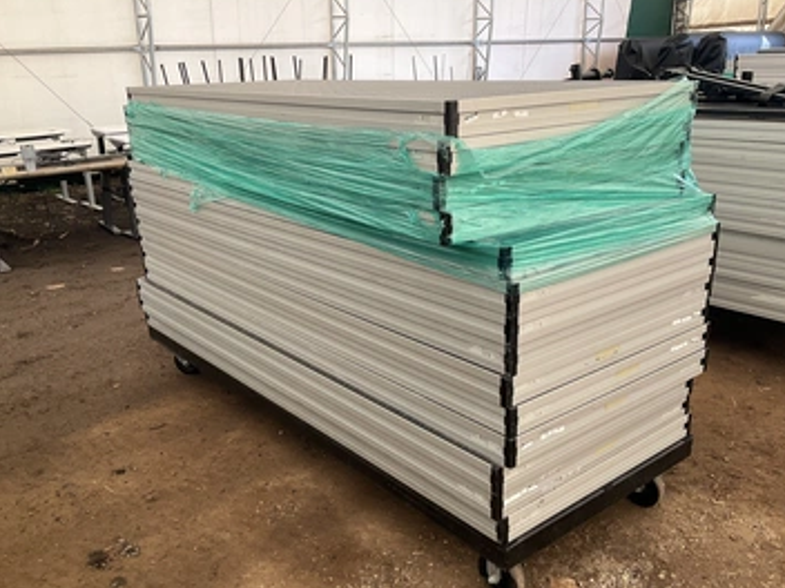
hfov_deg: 55.4
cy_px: 318
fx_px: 748
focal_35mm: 33
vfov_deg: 42.9
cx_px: 390
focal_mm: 3
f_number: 1.8
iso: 20
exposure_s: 1/122
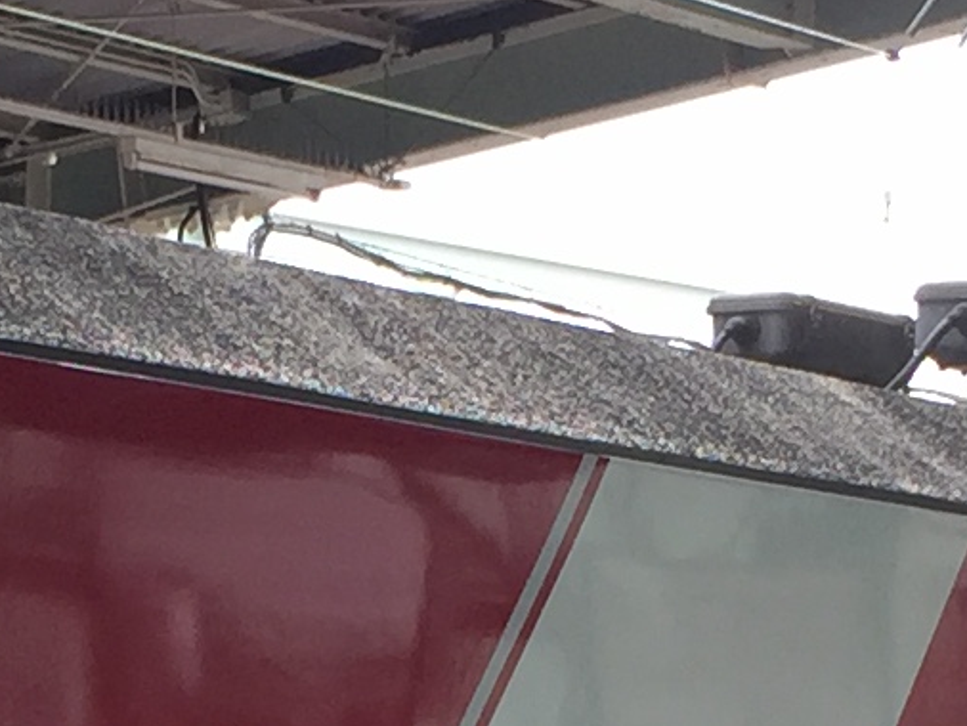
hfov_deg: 10.5
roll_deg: -1.6
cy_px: 1288
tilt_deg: -4.9
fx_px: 5226
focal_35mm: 187
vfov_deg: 7.7
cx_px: 220
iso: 32
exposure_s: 1/162
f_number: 2.2
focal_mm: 4.15
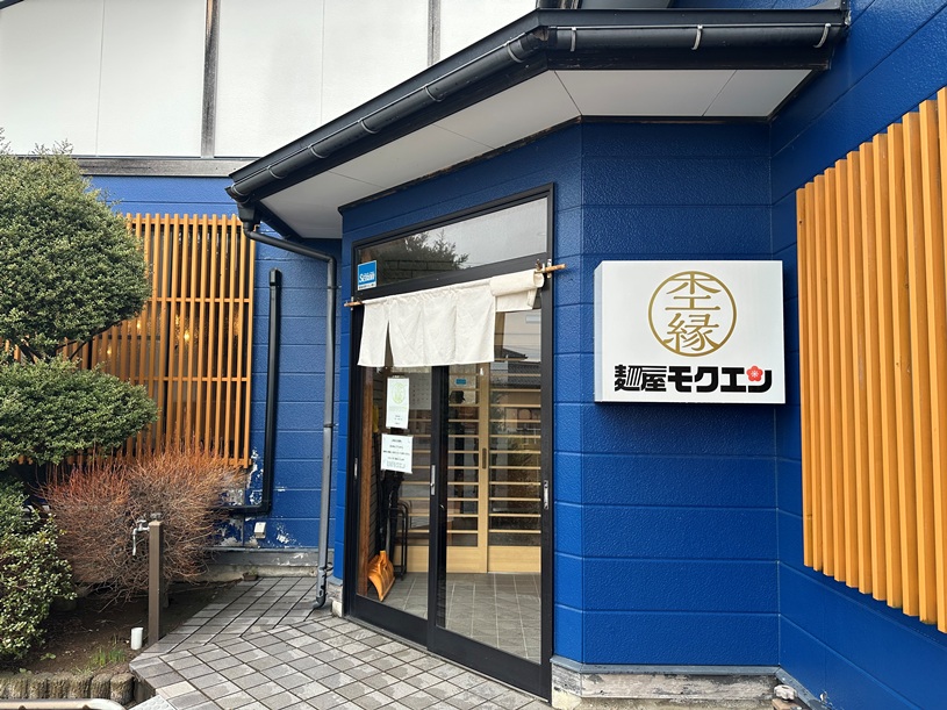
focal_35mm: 24
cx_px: 474
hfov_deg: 71.6
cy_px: 355
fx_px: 656
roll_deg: -0.4
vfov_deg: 56.8
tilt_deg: +3.8
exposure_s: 1/341
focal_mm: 6.86
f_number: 1.78
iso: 80
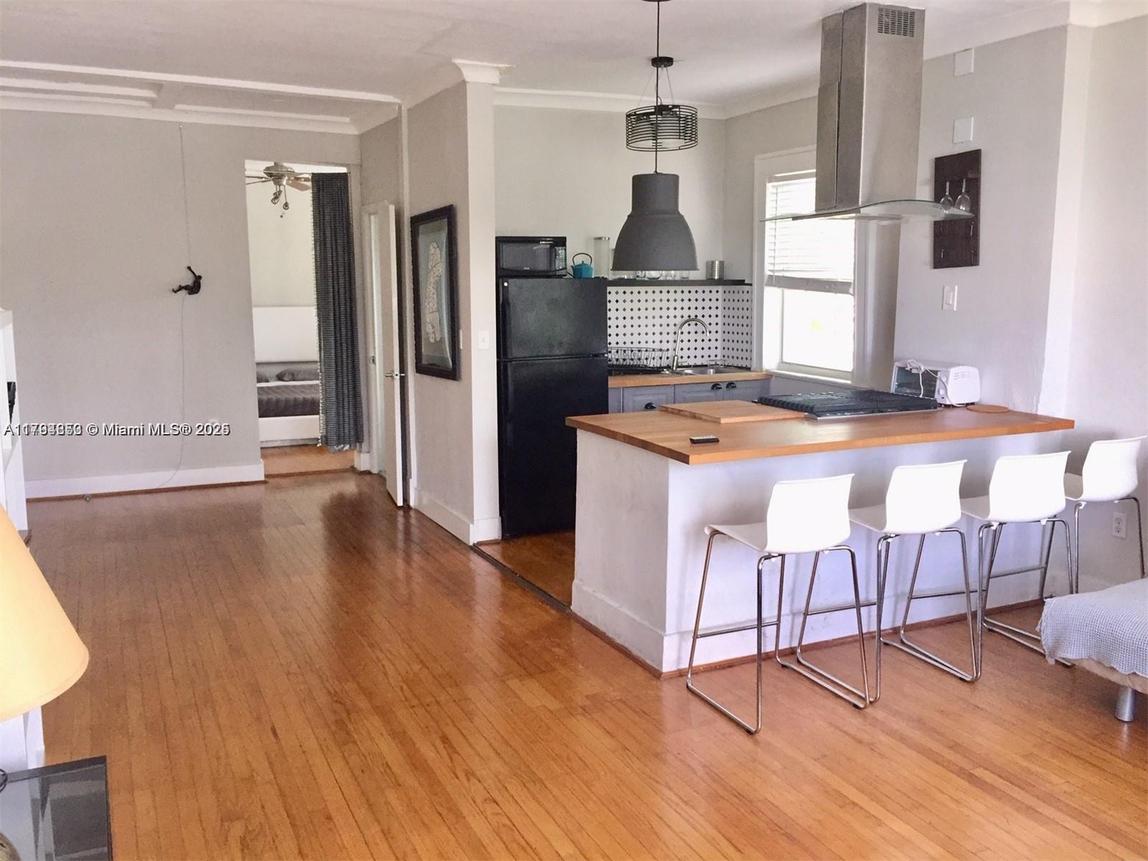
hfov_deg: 61.7
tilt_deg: -8.9
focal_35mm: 29
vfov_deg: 48.2
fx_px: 962
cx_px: 574
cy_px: 430
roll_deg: +0.0
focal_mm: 4.15
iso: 50
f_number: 2.2
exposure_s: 1/30
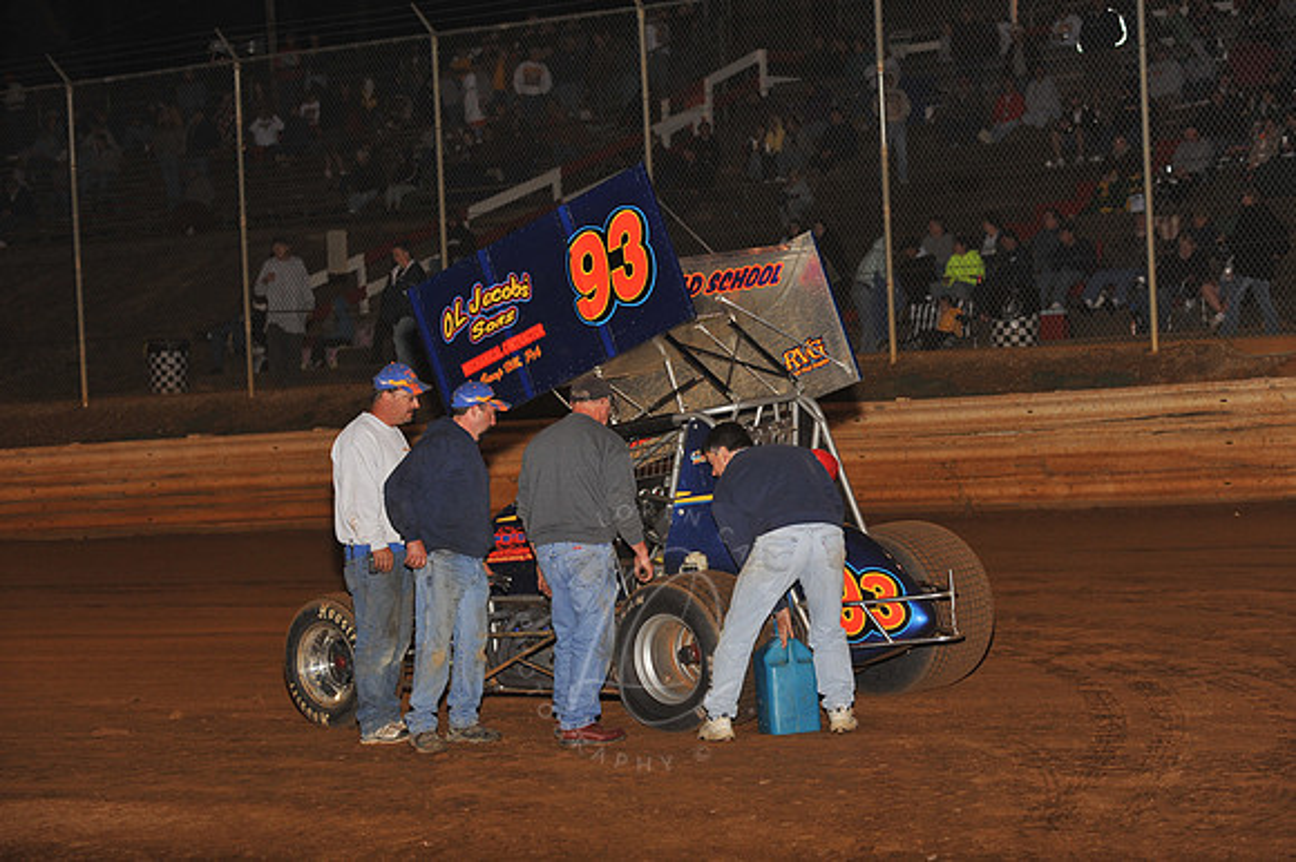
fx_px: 4030
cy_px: 431
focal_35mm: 112
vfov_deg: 12.2
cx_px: 648
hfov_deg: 18.3
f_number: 6.3
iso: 800
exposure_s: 1/320
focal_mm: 112
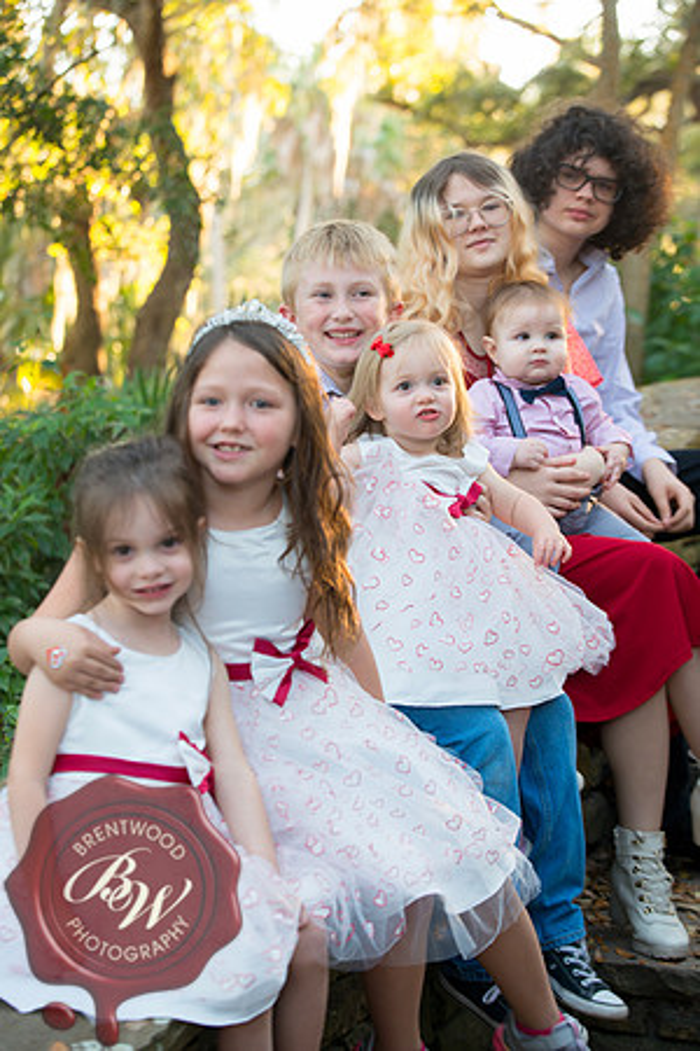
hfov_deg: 19.5
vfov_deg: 28.8
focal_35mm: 70
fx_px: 2042
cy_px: 526
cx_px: 350
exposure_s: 1/30
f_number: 4
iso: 200
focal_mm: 70
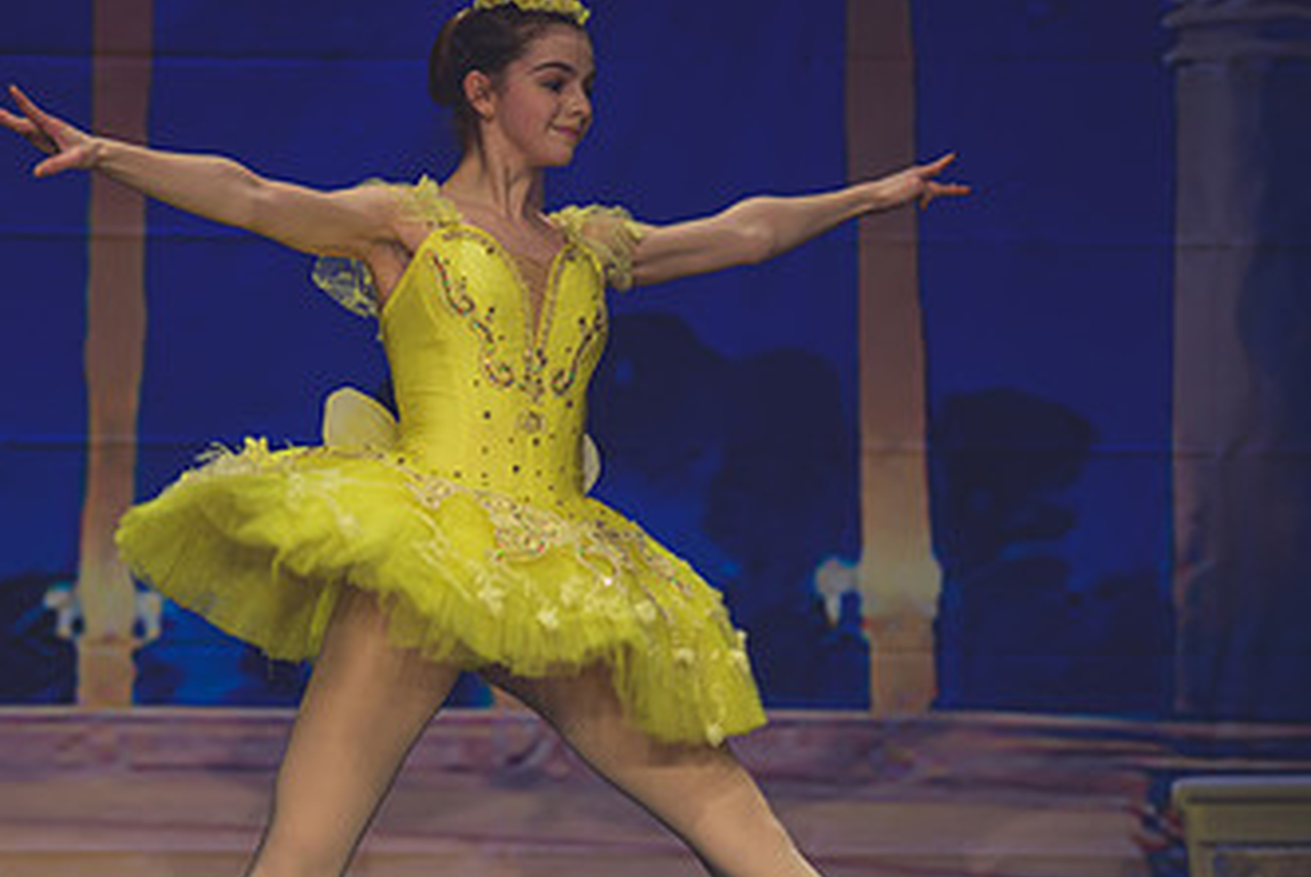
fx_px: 9221
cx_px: 340
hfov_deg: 8.1
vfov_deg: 5.4
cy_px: 630
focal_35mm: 253
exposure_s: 1/320
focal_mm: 145
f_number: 2.8
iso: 500
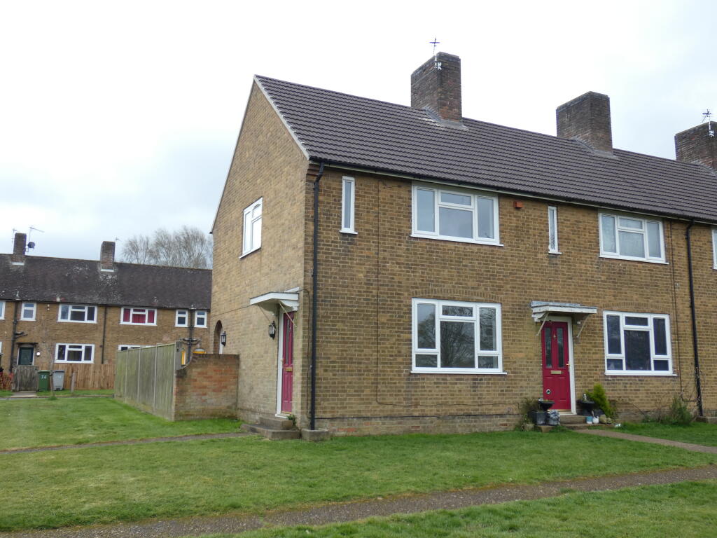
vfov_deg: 42.9
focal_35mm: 33
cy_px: 269
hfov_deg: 55.4
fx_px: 684
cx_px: 358
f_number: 3.4
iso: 80
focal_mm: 6
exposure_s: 1/320
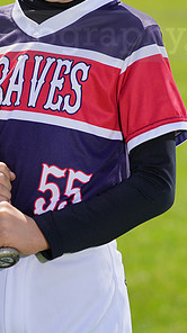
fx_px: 3905
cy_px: 26
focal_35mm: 442
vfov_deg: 4.9
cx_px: 38
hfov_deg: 2.7
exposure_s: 1/250
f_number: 8
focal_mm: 215
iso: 100
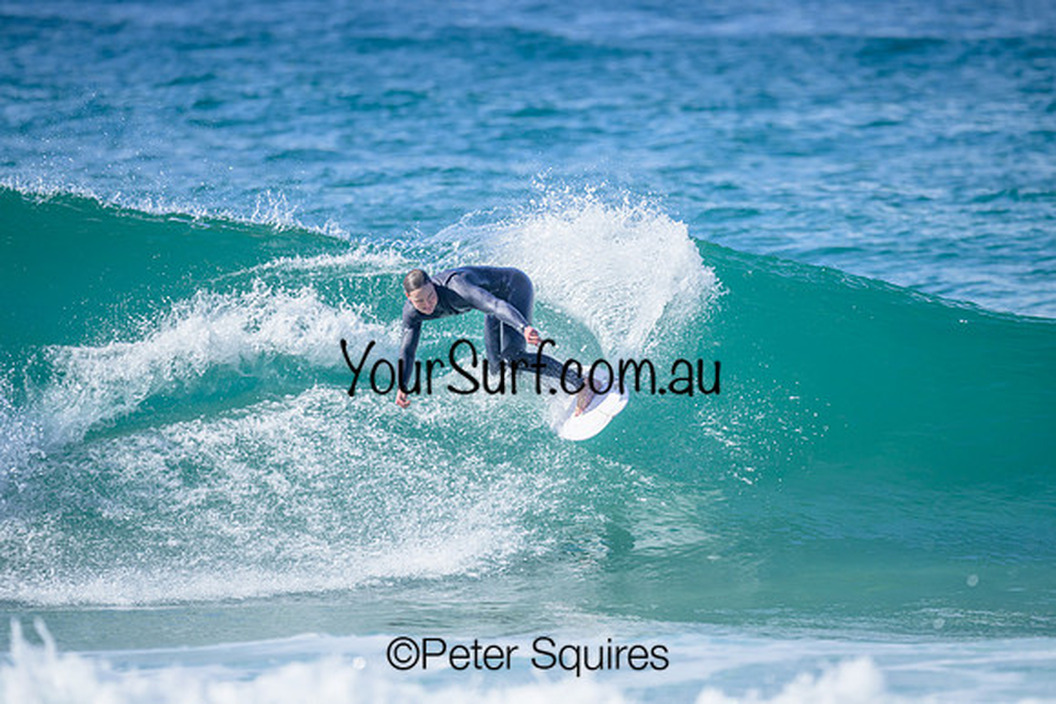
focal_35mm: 800
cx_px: 528
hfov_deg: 2.6
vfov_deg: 1.7
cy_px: 352
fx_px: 23471
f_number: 6.3
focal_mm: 800
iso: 640
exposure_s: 1/2500
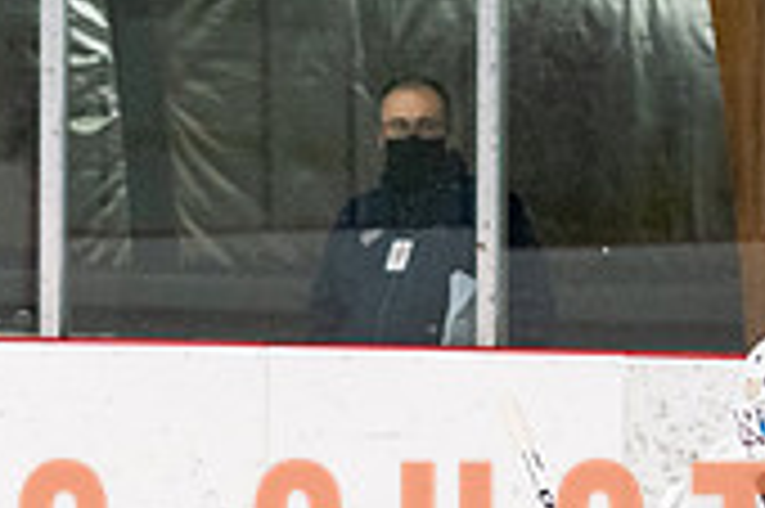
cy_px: 463
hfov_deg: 3.7
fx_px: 11676
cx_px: -516
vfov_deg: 2.5
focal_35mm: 550
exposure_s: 1/640
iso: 2000
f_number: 2.8
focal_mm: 95
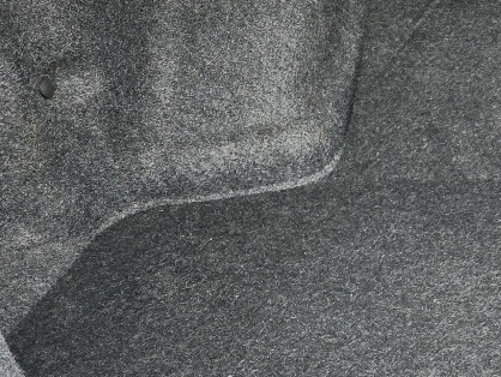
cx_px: 931
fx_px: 1274
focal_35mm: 88
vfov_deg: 16.6
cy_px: 44
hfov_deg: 17.5
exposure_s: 1/182
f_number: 1.7
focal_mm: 6.3
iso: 64
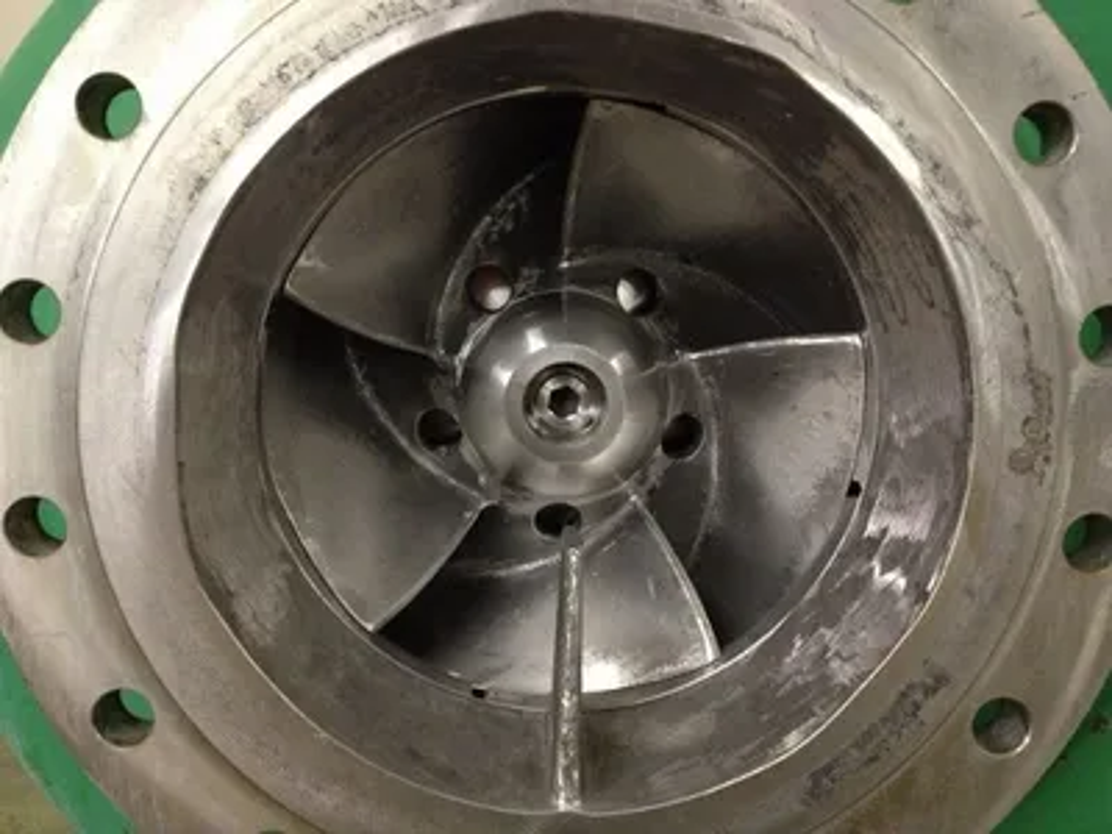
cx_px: 556
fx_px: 1124
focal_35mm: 35
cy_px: 417
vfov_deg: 40.7
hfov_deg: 52.6
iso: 320
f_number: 2.4
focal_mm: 4.28
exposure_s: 1/20
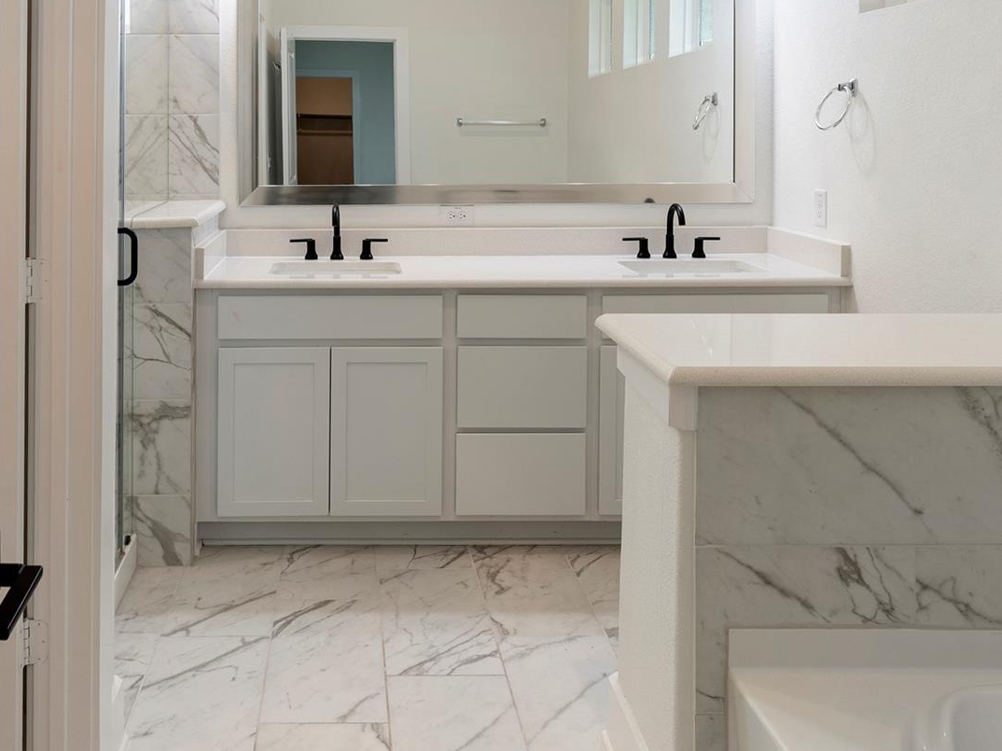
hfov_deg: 54.8
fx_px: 955
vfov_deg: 41.4
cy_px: 167
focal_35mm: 33
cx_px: 385
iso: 200
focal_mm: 18
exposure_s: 1/25
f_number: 8
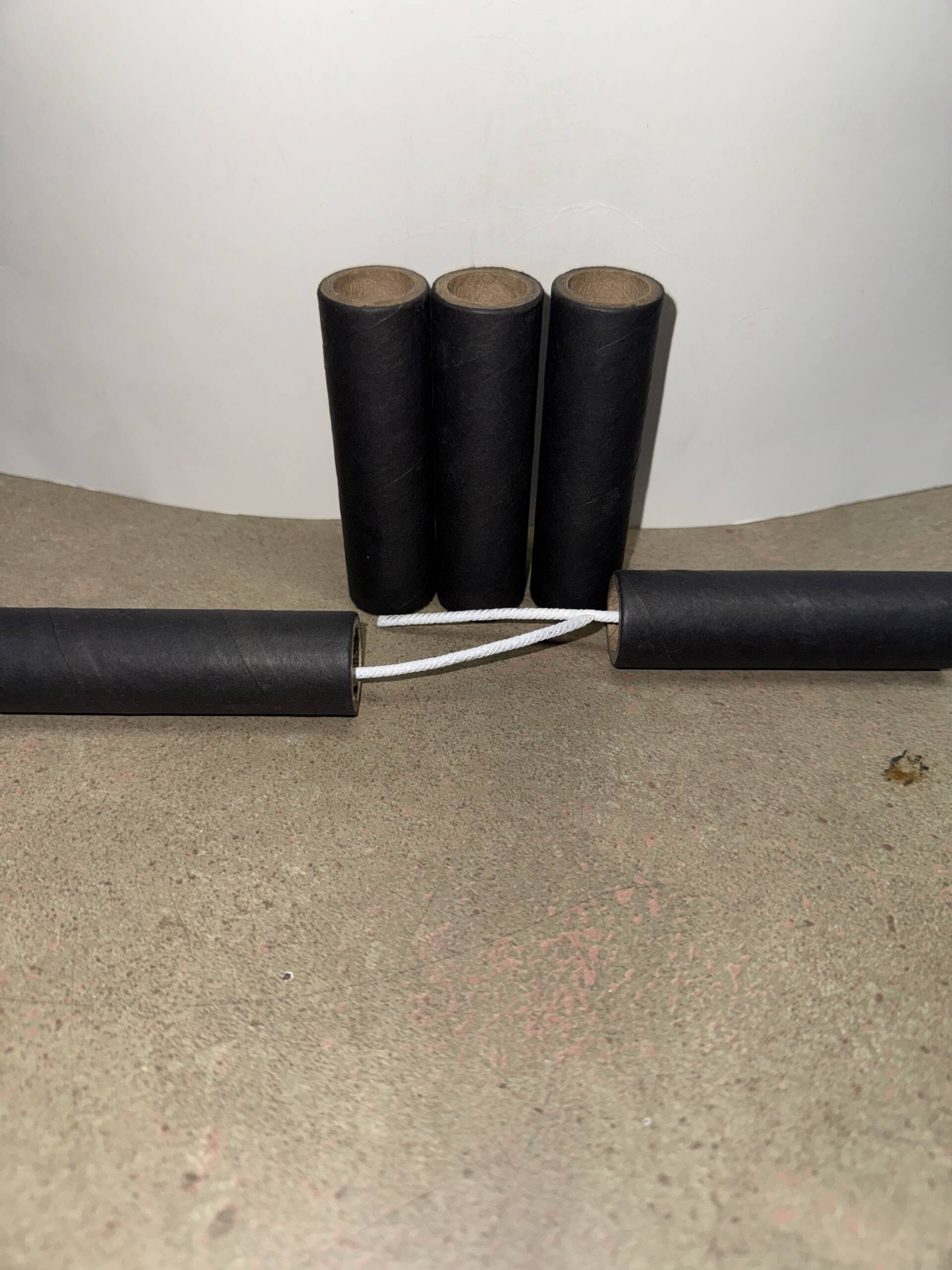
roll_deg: +0.2
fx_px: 880
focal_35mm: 24
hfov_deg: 56.8
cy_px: 635
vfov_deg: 71.6
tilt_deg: -42.4
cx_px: 476
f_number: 1.78
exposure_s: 1/376
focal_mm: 6.76
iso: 50
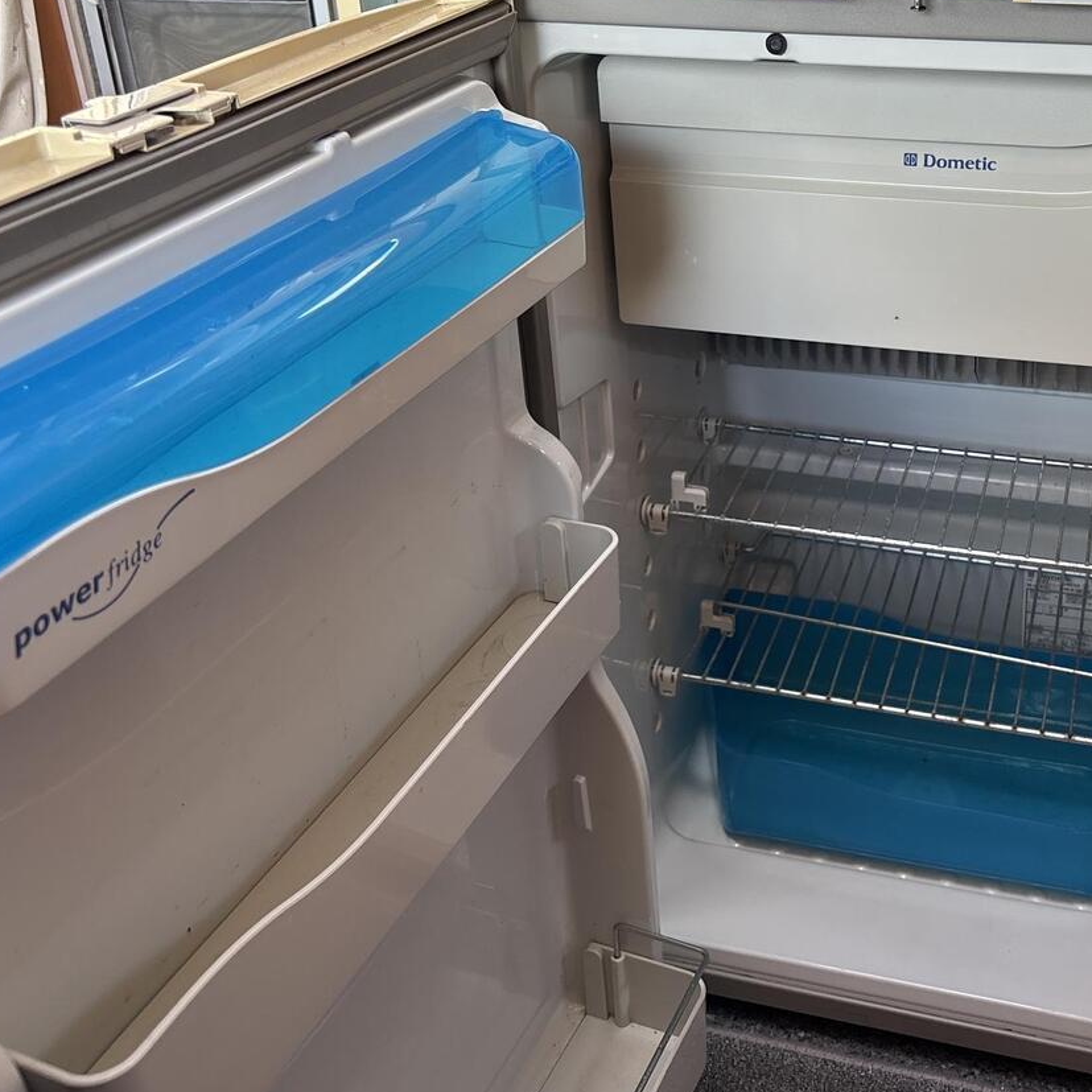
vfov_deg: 41.5
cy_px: 399
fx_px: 1428
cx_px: 767
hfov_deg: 41.1
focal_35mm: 40
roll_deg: -0.2
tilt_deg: -26.8
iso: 64
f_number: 1.6
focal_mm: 5.96
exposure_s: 1/121
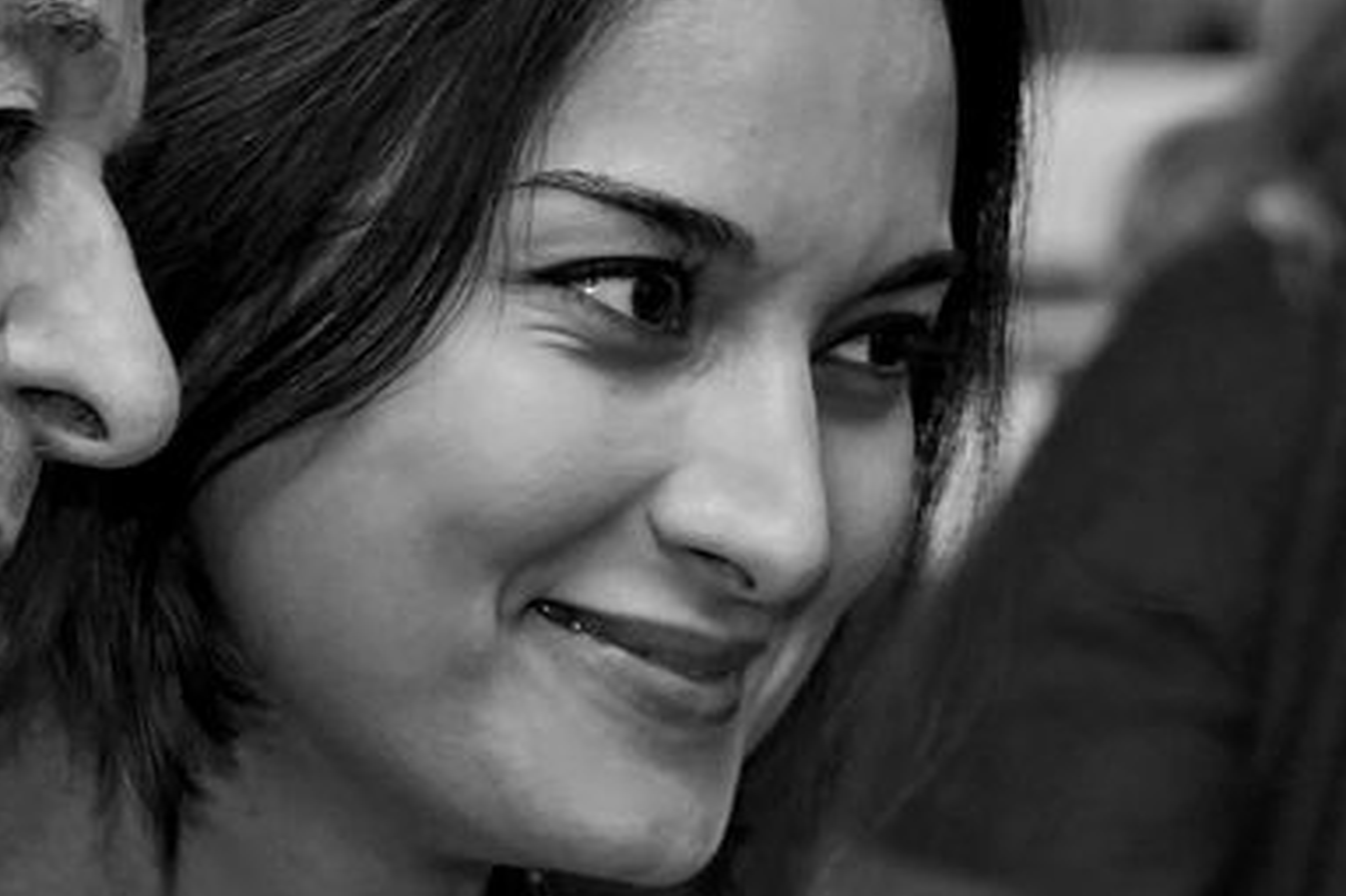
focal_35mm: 458
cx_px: -91
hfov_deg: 4.5
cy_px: 346
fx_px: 17116
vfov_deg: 3.0
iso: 2000
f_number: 5.6
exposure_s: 1/60
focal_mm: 130
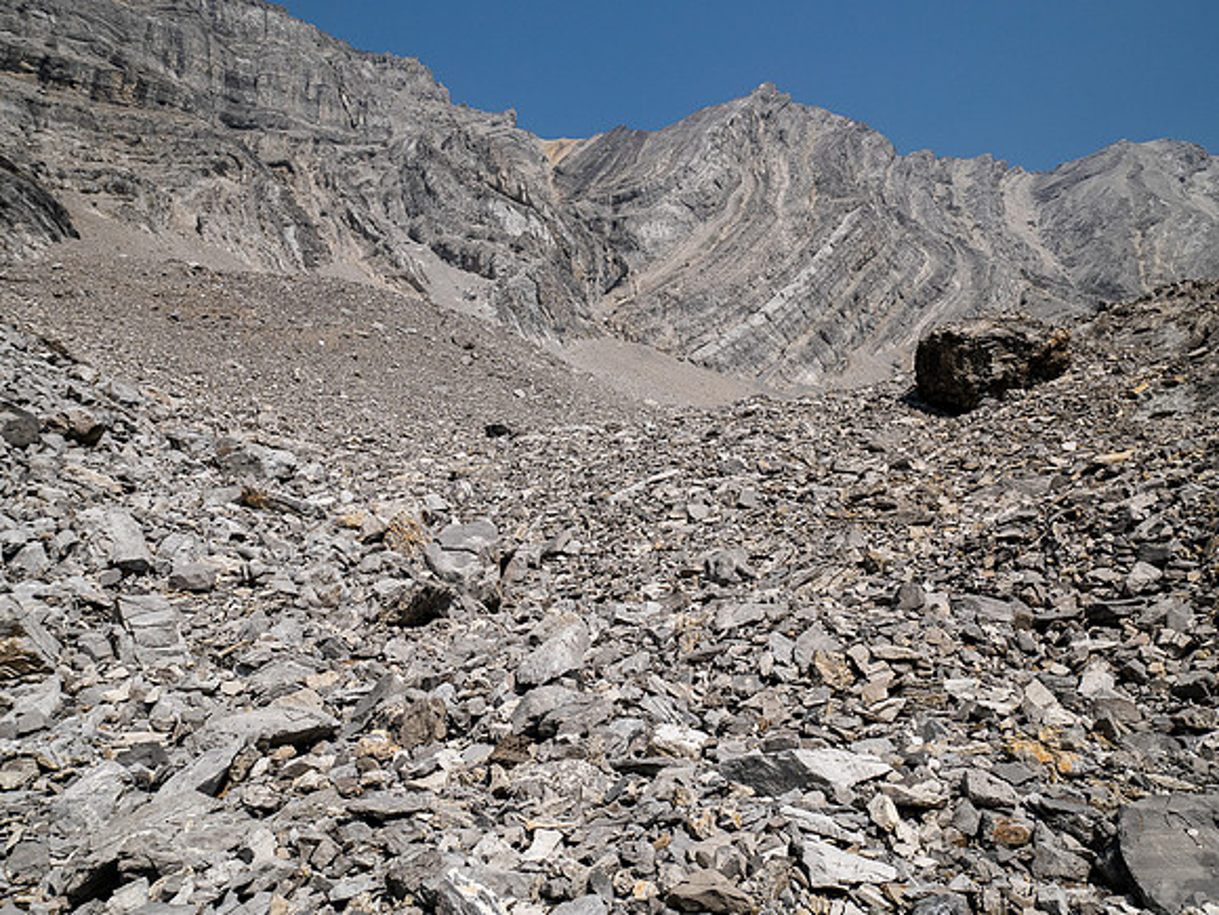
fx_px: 1127
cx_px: 610
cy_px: 458
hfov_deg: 56.8
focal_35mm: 32
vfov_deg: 44.2
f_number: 8
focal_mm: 16
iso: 200
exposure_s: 1/500
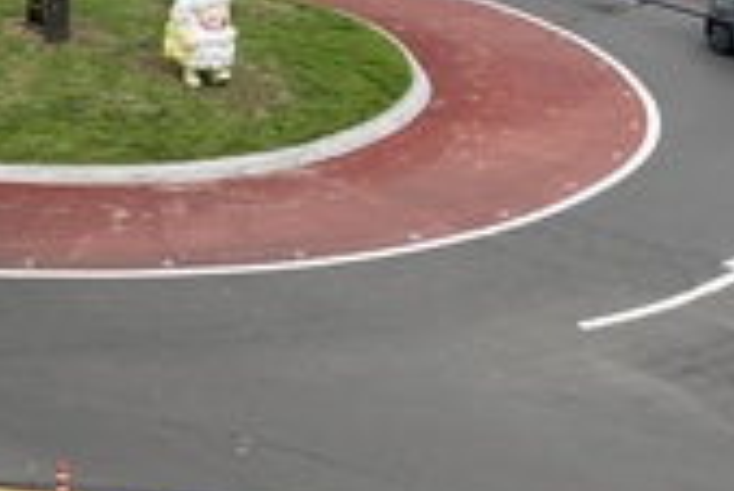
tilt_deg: -12.3
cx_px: 52
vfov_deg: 12.1
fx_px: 2285
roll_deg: -0.9
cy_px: -24
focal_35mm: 112
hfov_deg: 17.9
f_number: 2
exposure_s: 1/607
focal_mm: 6
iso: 20
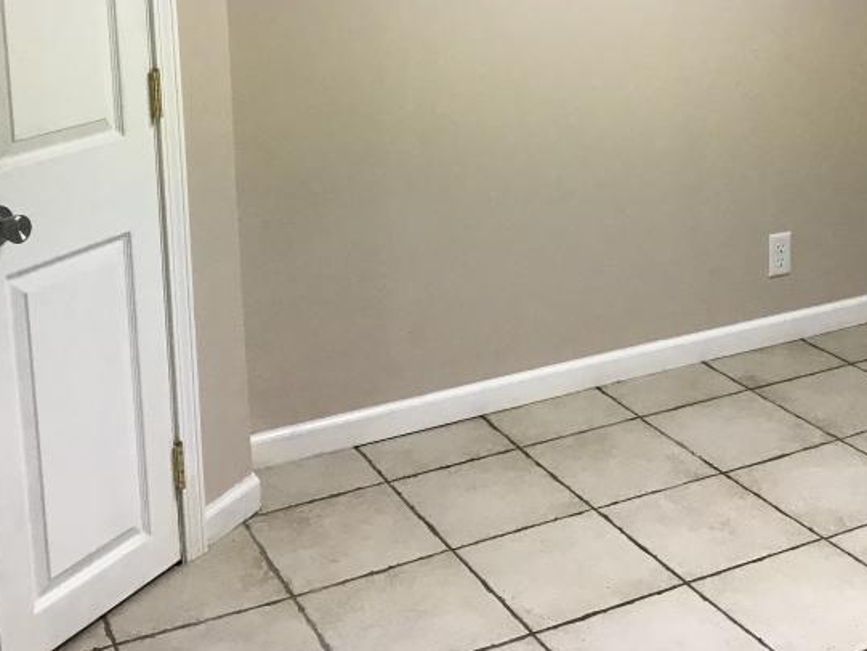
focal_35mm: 53
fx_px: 1328
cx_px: 476
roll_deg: +1.7
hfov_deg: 36.1
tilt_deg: -9.0
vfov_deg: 26.8
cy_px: 90
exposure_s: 1/30
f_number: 1.8
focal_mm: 3.99
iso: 40
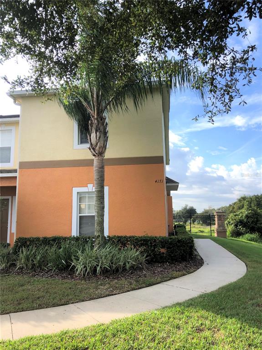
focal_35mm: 28
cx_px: 131
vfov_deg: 63.5
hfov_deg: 49.7
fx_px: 283
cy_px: 175
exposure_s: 1/1104
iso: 20
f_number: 1.8
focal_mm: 4
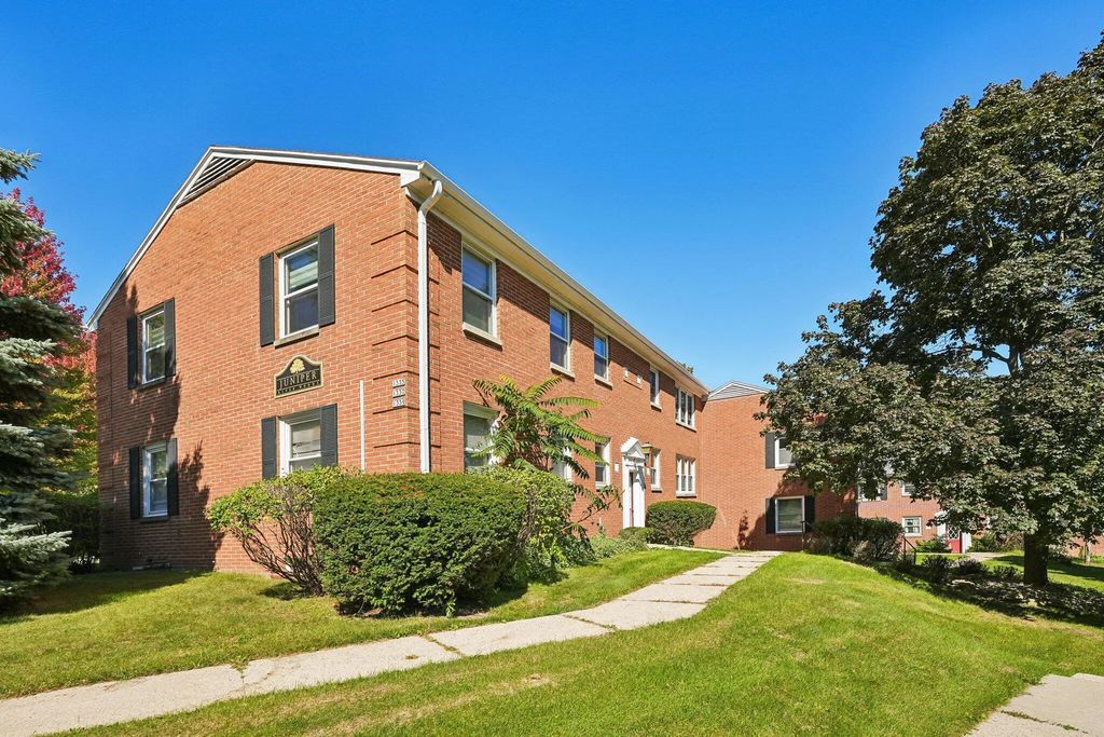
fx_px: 506
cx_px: 552
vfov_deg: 72.1
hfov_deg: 95.0
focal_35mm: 16
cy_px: 368
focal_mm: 16.5
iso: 100
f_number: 6.3
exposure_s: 1/500
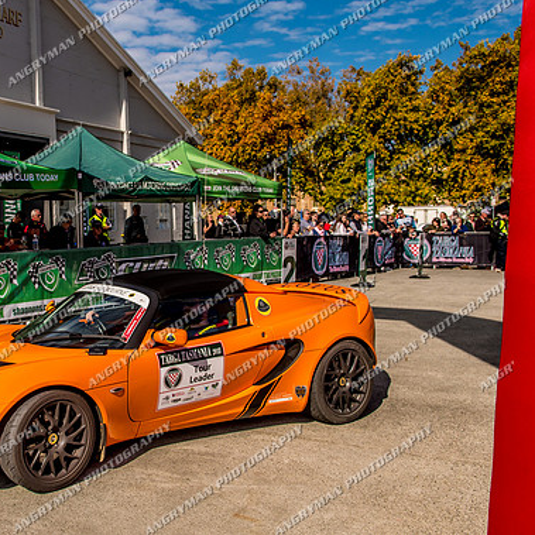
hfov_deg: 41.5
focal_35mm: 39
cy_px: 263
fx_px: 682
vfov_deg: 42.8
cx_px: 128
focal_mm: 20
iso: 125
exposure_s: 1/1600
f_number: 5.6
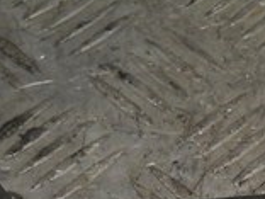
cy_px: 396
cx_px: 352
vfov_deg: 8.4
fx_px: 1286
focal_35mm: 168
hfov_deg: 11.4
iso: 80
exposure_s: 1/30
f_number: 5.5
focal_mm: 6.72
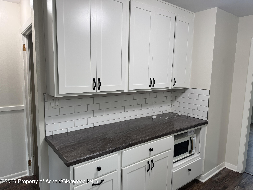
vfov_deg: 56.8
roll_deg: -1.4
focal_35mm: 24
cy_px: 95
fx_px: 175
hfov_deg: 71.6
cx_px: 126
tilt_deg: -7.5
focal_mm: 6.76
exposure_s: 1/120
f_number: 1.78
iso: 80
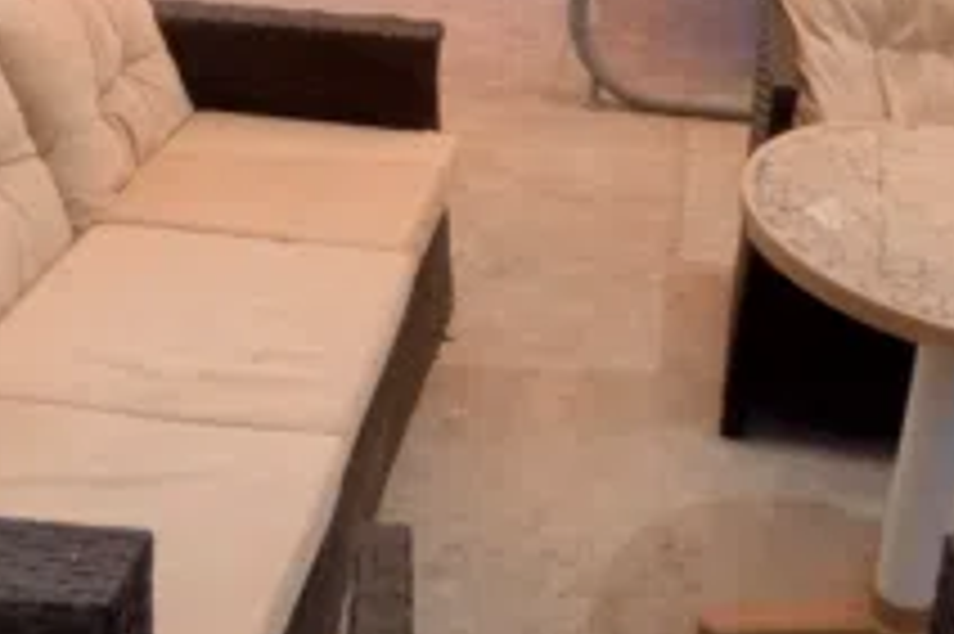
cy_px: -85
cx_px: 657
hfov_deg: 37.0
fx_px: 1403
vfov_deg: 23.7
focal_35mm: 53
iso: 60
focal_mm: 4.09
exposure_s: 1/498
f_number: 1.6
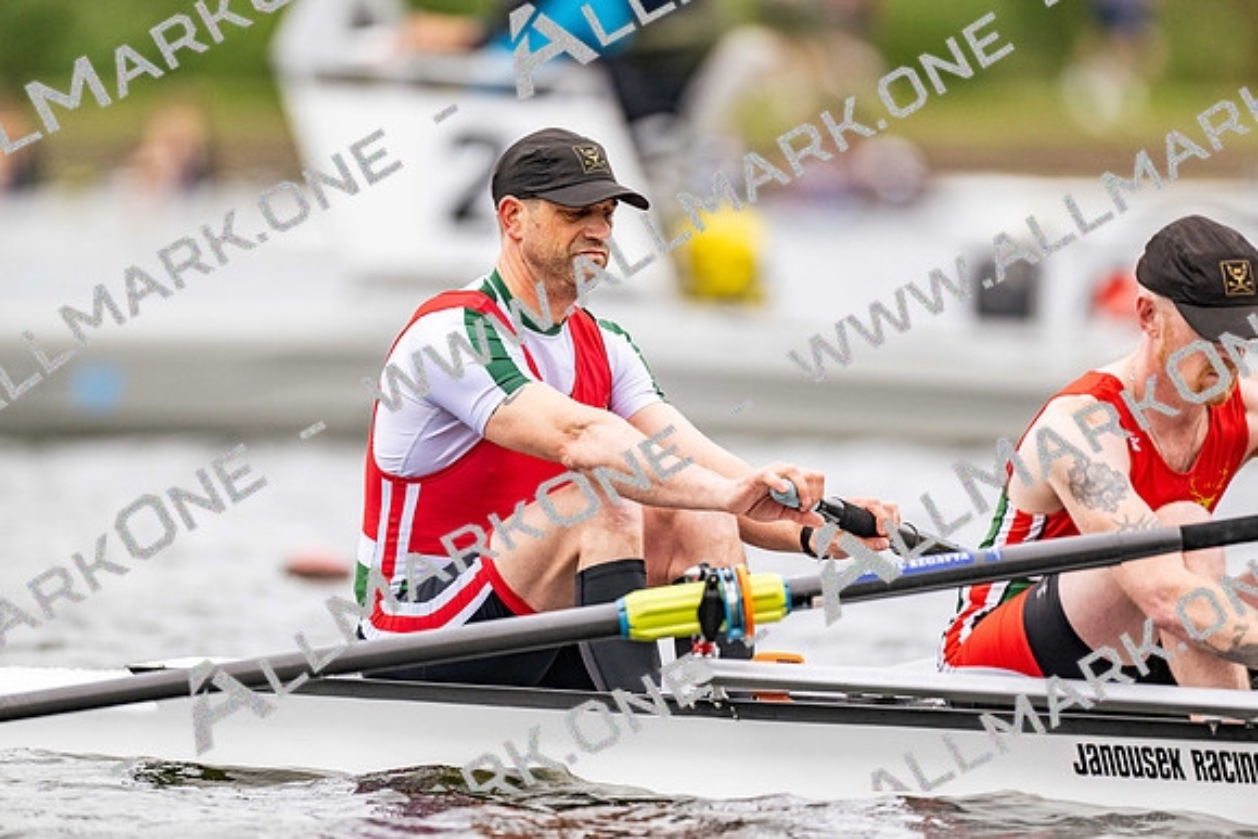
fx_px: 20971
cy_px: 420
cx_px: 629
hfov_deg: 3.4
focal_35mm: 600
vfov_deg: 2.3
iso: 800
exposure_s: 1/2500
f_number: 4
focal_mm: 600
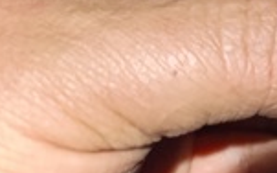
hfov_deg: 17.0
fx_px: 777
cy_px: -110
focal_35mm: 103
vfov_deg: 11.9
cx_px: 483
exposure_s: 1/100
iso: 1250
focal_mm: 6.14
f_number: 1.6
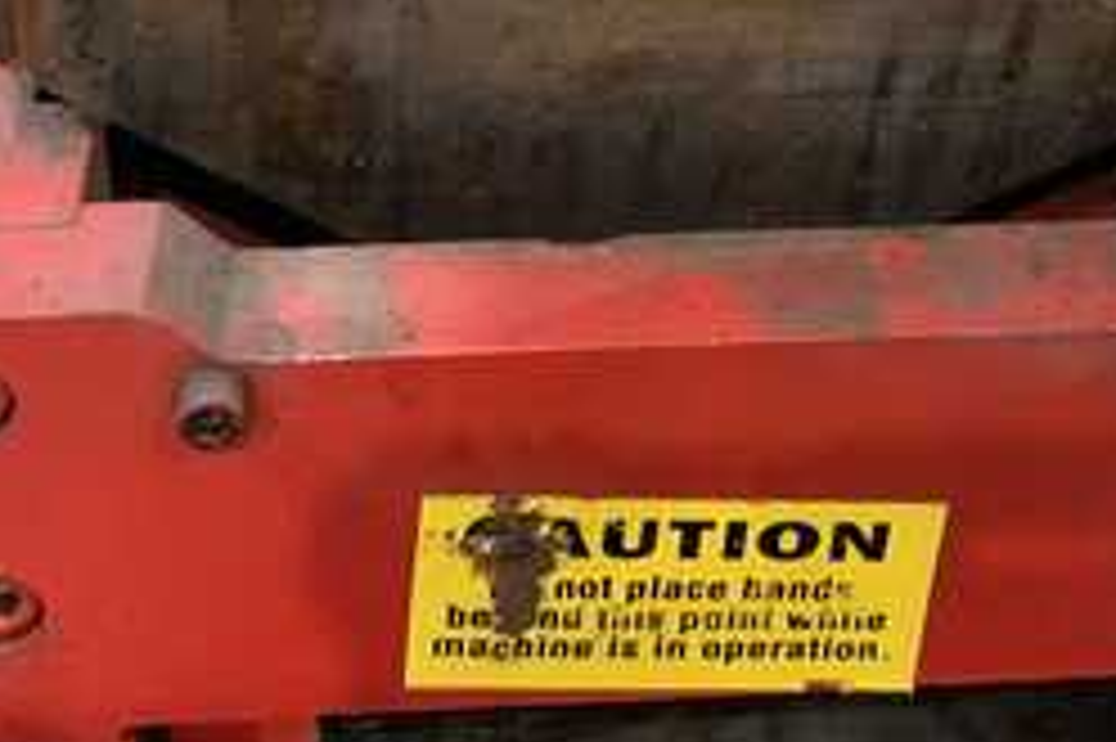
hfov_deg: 27.7
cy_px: -153
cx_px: 621
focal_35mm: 73
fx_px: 2261
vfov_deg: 17.7
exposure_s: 1/60
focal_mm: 3
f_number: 1.8
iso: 250
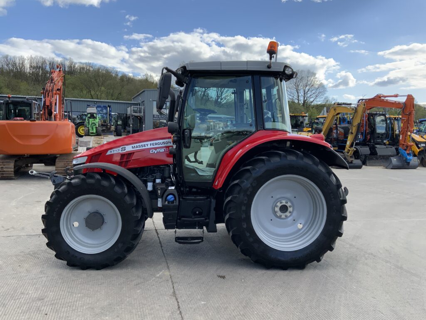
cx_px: 213
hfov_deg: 61.7
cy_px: 160
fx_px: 357
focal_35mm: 29
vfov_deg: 48.2
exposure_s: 1/816
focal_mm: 3
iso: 16
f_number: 1.8
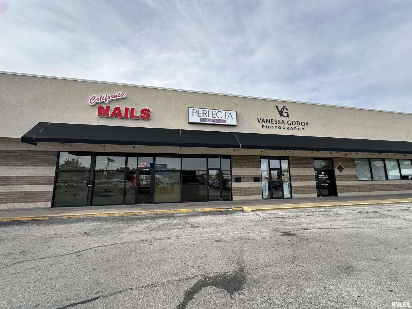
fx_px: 167
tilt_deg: +9.0
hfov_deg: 102.1
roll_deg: +1.3
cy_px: 154
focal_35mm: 14
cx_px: 206
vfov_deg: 85.7
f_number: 2.2
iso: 40
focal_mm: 2.22
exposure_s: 1/716
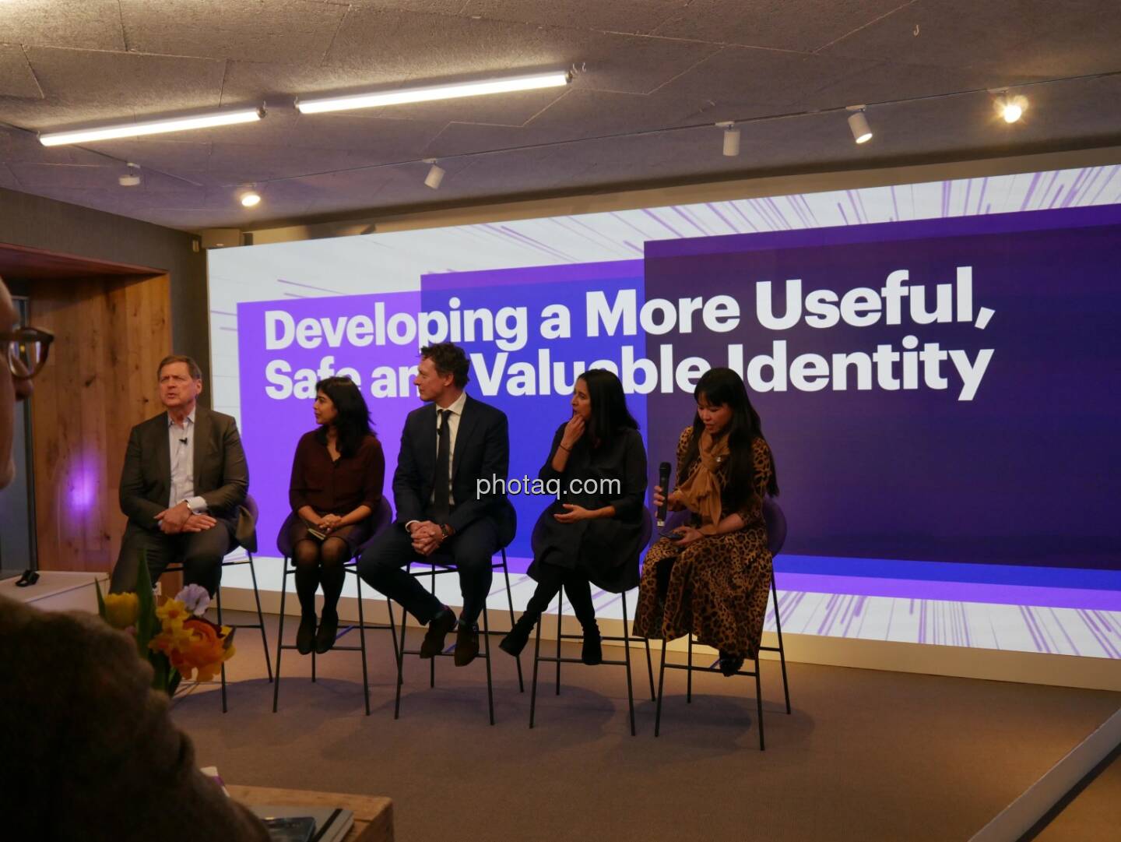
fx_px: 1037
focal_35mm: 32
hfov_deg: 56.8
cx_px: 560
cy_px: 421
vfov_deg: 44.2
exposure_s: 1/125
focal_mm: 16
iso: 800
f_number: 3.8
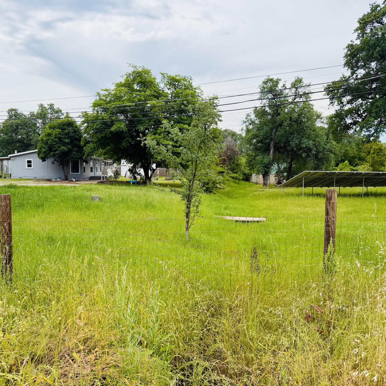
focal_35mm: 29
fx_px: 366
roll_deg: -0.6
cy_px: 194
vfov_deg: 55.6
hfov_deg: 55.5
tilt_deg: -5.1
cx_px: 170
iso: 100
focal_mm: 6.76
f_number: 1.78
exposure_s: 1/4405
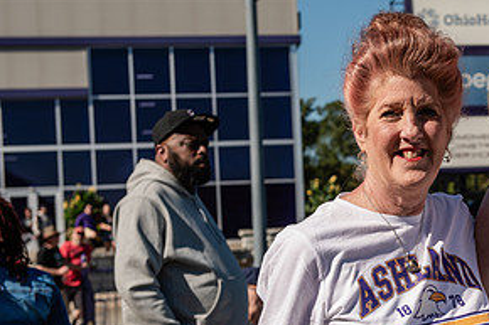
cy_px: 218
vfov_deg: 13.6
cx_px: 449
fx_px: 1358
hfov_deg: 20.0
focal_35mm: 100
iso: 125
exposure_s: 1/800
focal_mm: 50
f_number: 5.6
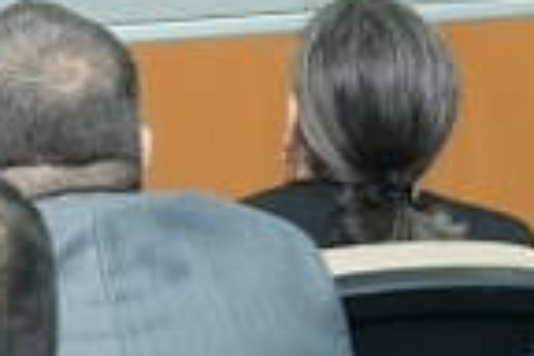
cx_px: -171
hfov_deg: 6.7
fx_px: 4539
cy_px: -688
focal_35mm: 306
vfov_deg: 4.3
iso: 1600
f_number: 3.2
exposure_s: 1/125
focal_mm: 29
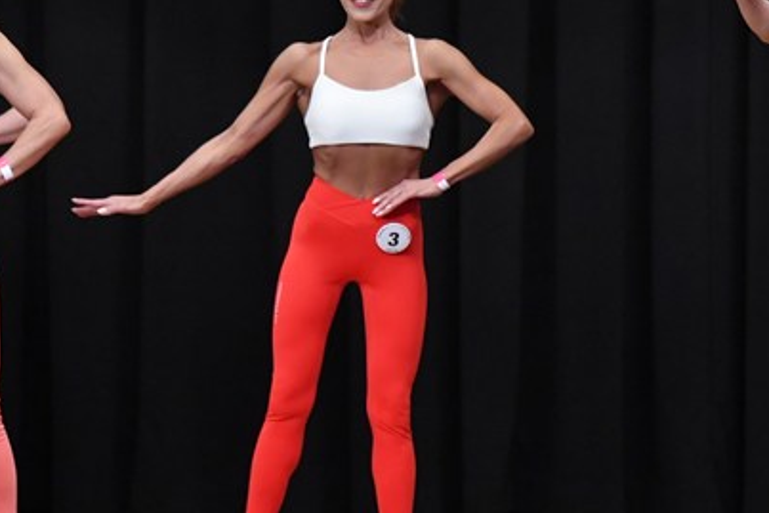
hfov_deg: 4.9
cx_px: 697
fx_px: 8910
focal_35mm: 417
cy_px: 275
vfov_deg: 3.3
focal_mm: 145
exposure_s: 1/400
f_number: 5.6
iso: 5000
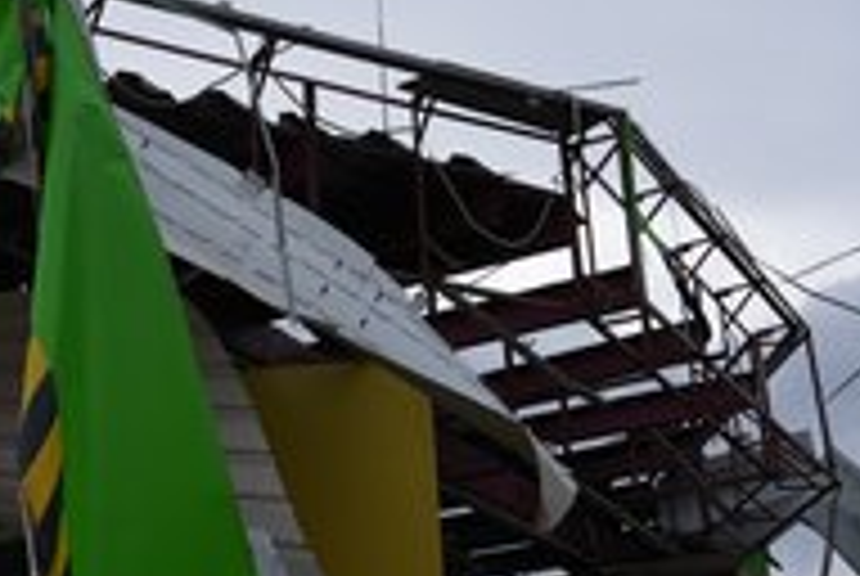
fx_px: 1651
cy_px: 290
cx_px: 225
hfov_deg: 28.8
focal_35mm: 69
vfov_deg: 19.8
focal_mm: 33
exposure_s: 1/3200
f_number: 2.8
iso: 100
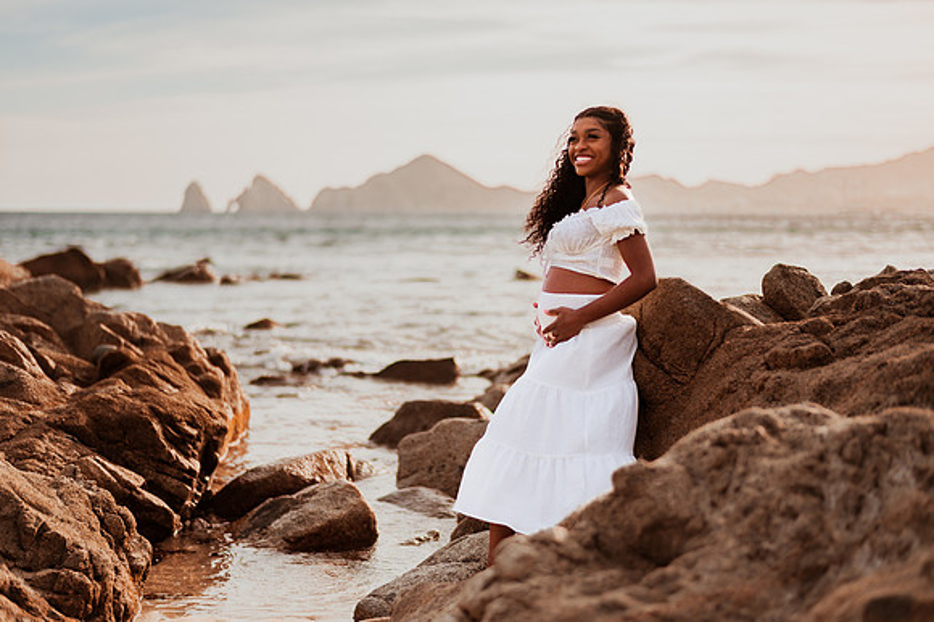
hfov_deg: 34.1
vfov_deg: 23.1
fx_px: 1523
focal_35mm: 59
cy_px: 311
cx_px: 467
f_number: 1.4
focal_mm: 58
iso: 125
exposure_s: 1/6400
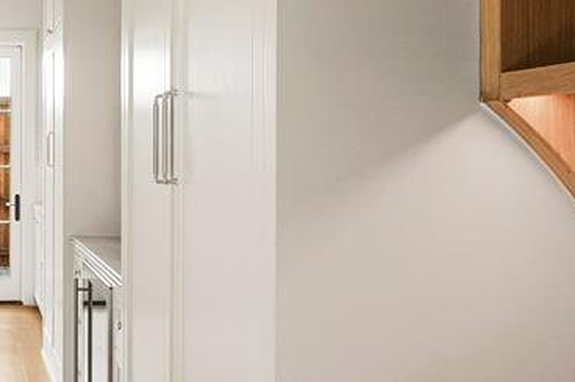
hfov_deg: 41.6
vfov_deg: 34.1
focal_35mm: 39
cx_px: -27
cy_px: 155
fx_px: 623
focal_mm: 14
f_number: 8
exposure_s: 1/30
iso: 1600
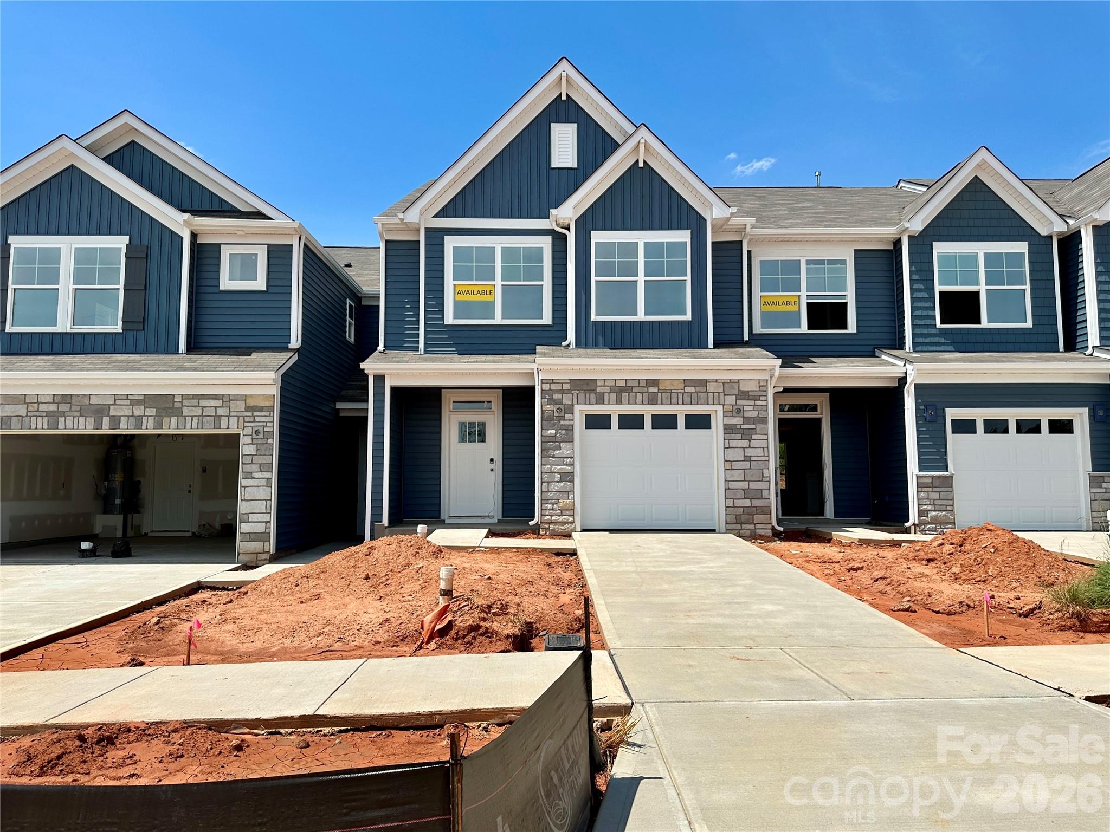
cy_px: 416
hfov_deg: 71.6
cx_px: 555
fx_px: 770
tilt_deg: +4.9
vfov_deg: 56.8
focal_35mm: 24
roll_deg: -1.1
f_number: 1.78
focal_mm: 6.86
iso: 80
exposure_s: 1/6623
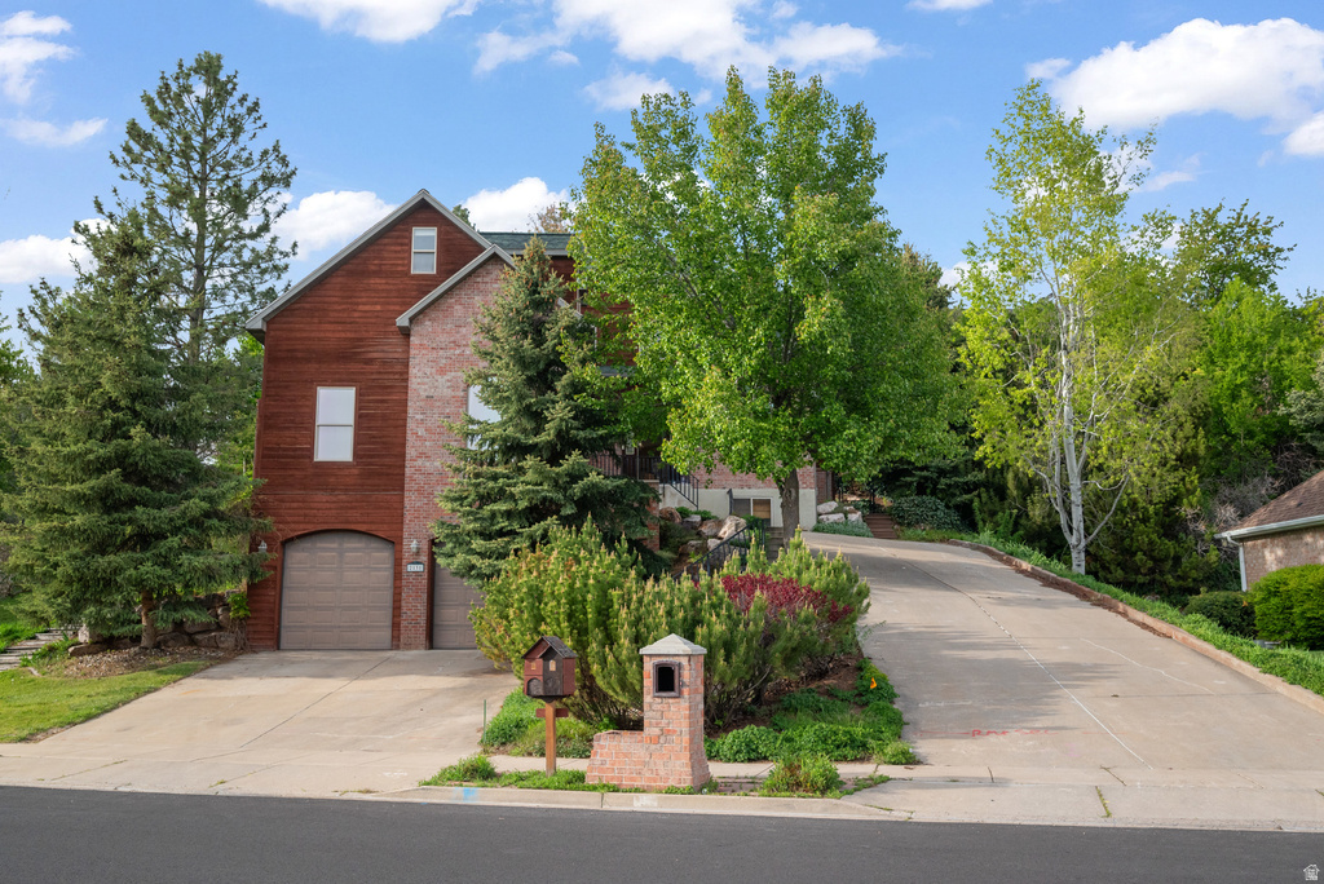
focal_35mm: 30
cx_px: 662
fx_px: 1104
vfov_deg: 43.7
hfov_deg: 61.9
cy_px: 442
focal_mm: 30
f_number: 8
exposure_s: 1/320
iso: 800
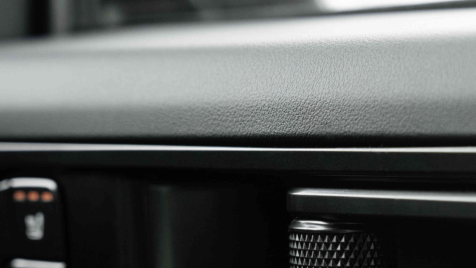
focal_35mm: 142
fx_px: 1792
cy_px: 326
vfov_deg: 8.4
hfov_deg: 15.1
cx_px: 243
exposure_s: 1/250
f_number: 3.5
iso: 800
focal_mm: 52
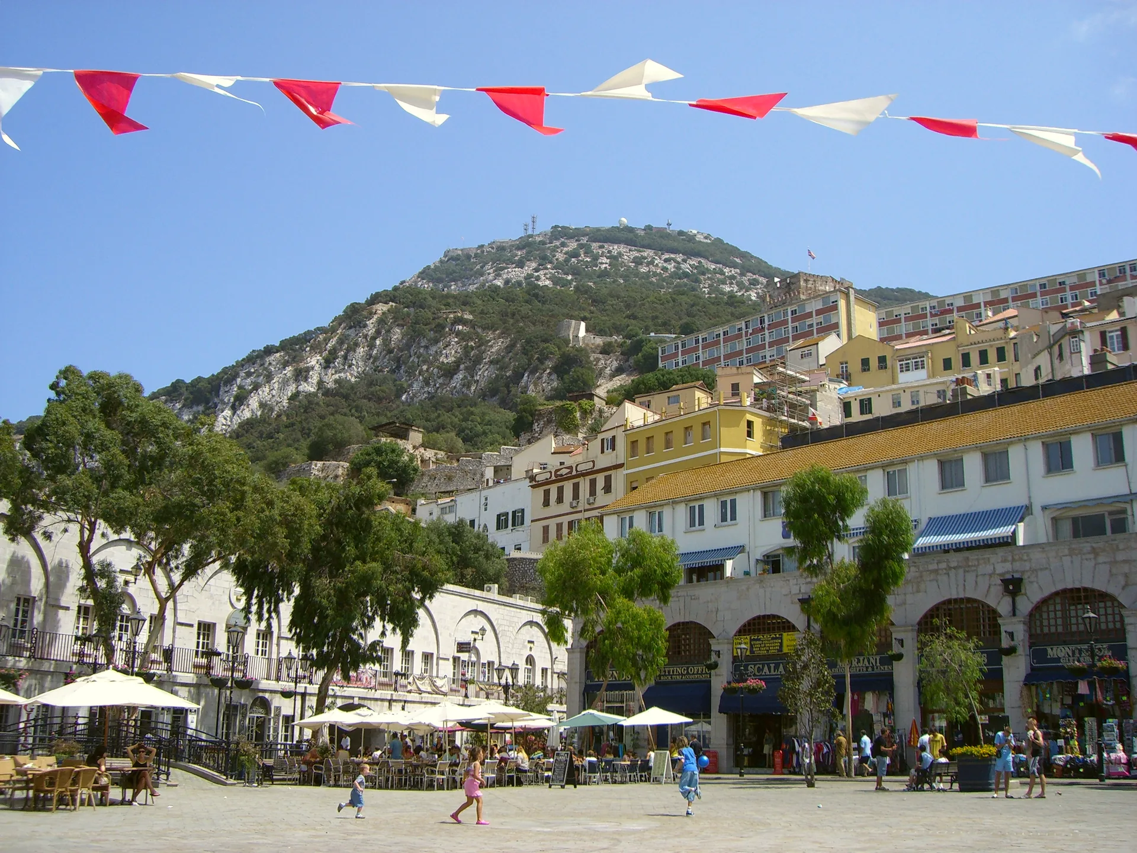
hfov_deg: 49.0
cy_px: 426
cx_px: 568
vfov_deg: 37.7
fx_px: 1248
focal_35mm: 38
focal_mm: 6.2
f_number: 4.3
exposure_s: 1/640
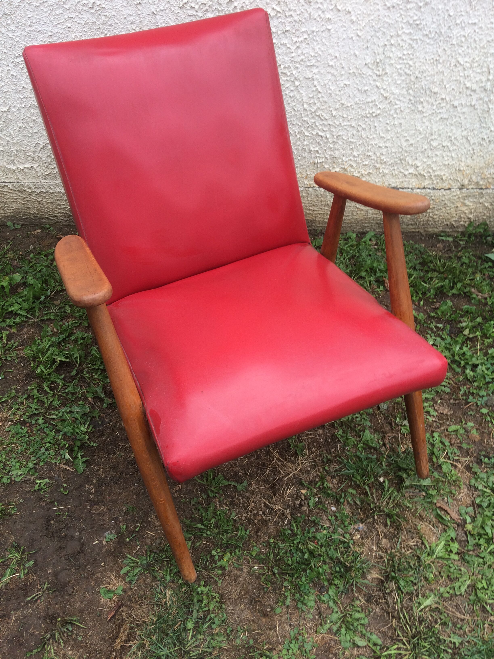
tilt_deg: -42.6
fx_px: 552
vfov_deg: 61.7
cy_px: 330
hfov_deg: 48.2
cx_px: 247
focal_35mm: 29
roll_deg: -1.4
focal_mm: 4.15
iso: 32
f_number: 2.2
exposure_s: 1/100
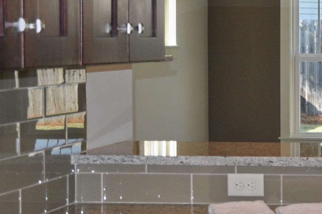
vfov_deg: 12.4
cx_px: 533
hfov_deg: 16.4
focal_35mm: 110
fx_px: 983
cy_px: 87
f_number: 3.8
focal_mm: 22
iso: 320
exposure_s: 1/200
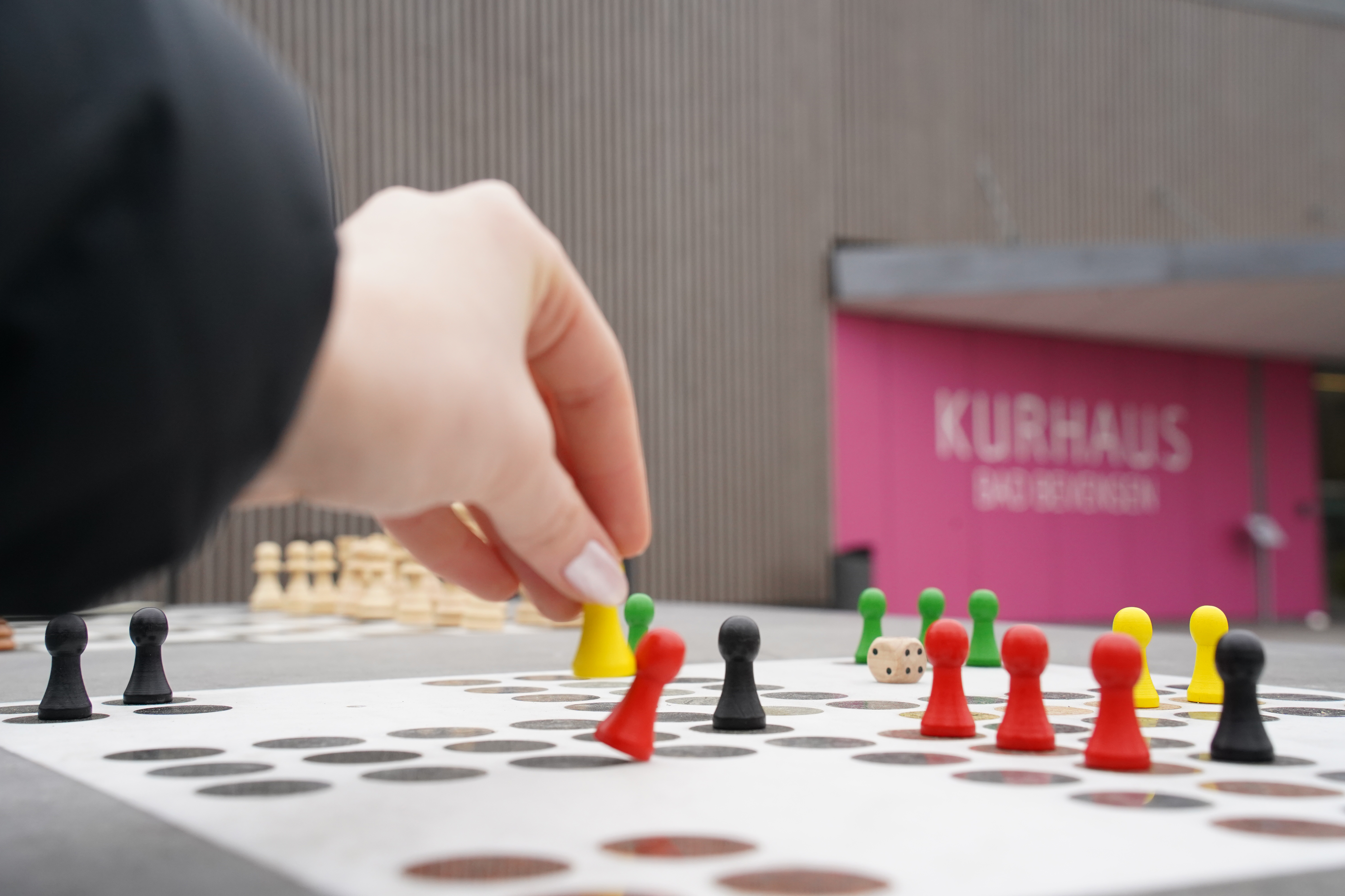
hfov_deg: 41.9
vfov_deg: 28.6
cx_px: 672
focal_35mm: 47
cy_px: 448
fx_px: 1756
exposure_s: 1/1000
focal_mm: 47
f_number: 8
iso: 2000
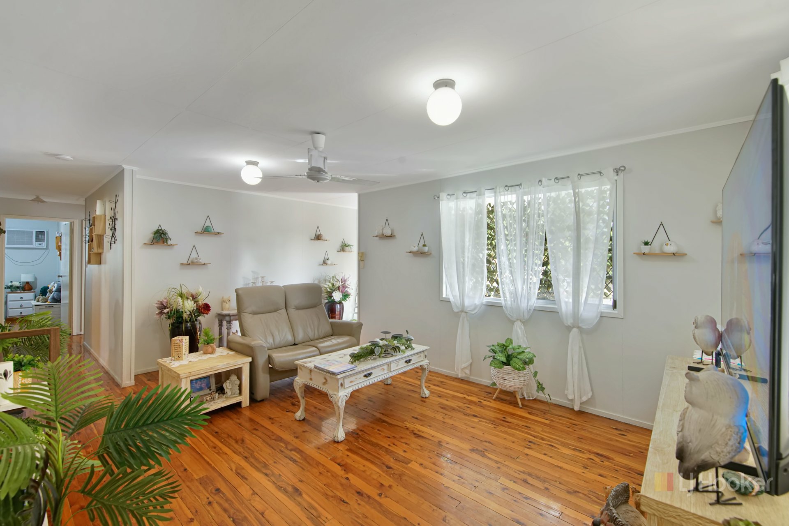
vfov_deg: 77.3
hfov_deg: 100.4
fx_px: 329
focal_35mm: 15
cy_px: 263
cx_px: 394
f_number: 8
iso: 800
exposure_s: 1/25
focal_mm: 15
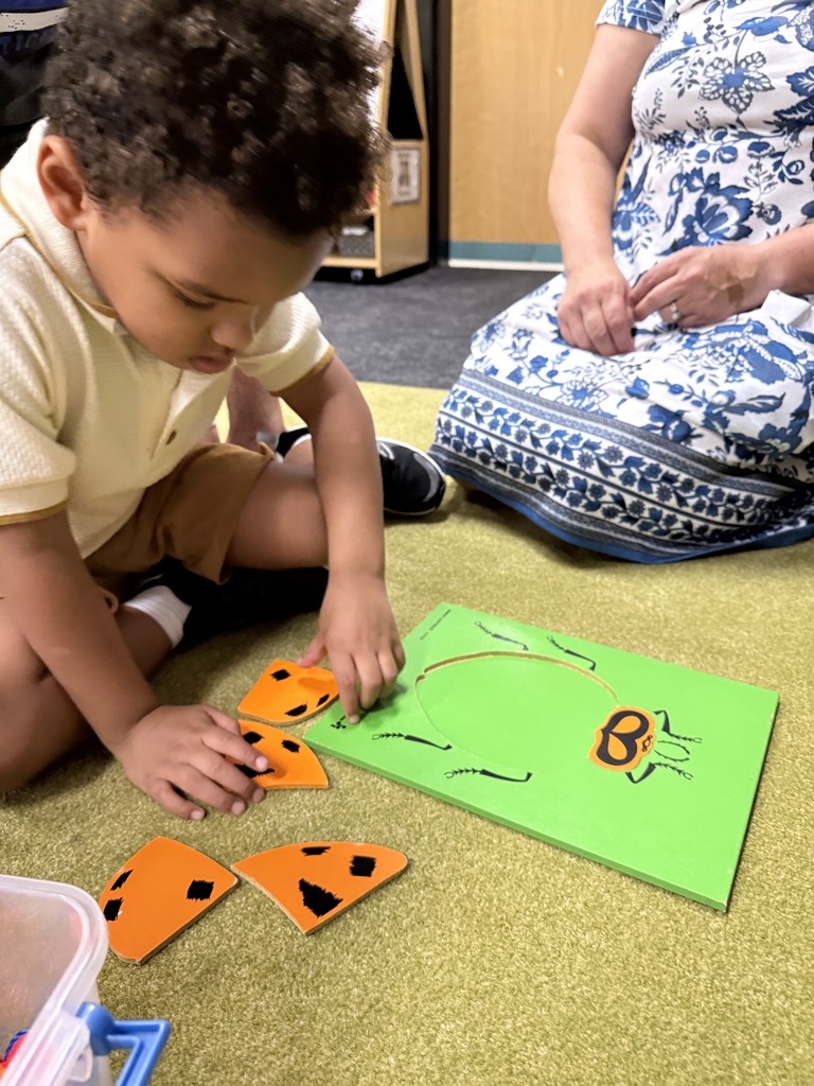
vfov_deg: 71.6
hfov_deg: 56.8
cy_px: 543
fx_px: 752
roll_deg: +0.7
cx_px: 407
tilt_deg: -26.2
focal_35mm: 24
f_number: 1.78
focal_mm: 6.76
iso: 640
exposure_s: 1/40
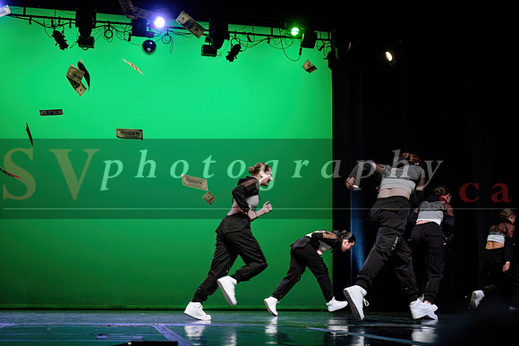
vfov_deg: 30.4
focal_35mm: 44
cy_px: 189
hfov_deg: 44.2
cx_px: 235
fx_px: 638
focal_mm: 39
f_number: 2.8
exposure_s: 1/270
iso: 1600
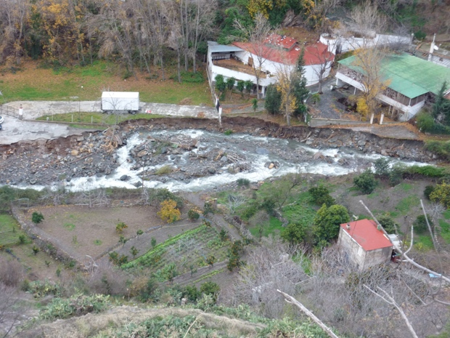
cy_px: 169
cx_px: 225
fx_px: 1014
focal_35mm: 78
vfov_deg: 18.9
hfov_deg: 25.0
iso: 200
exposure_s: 1/40
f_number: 4.2
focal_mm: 12.8
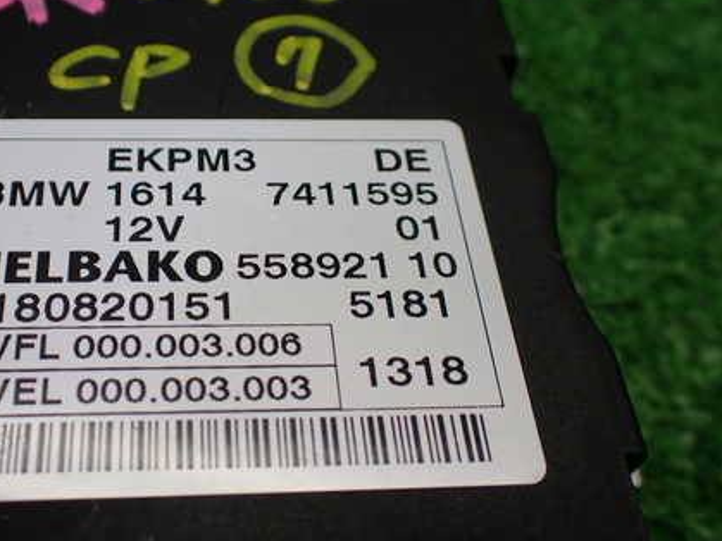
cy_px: 253
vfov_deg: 33.6
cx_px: 250
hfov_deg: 43.3
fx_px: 897
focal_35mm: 43
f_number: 2.3
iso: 160
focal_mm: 5.4
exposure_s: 1/125
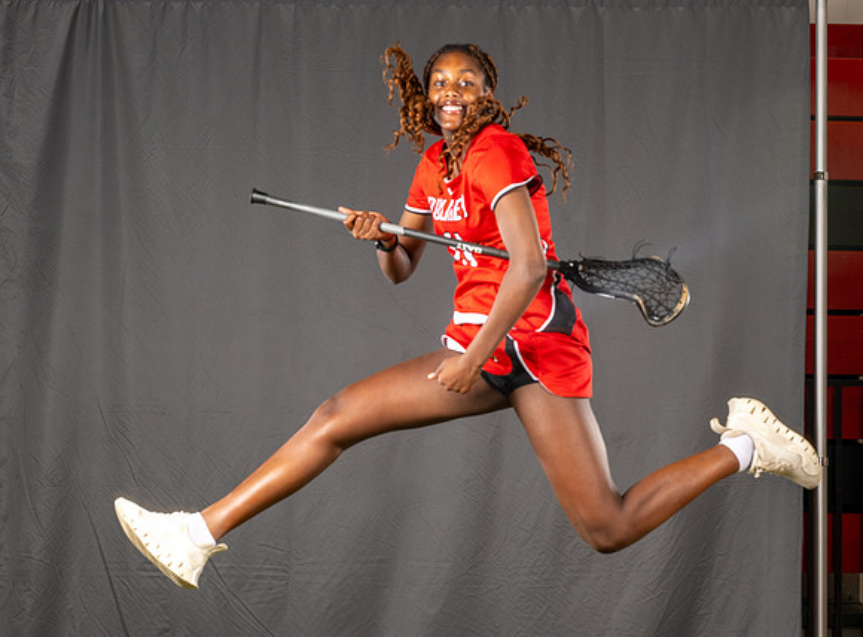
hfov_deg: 21.6
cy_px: 365
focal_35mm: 91
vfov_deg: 16.0
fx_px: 2263
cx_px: 419
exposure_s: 1/125
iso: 160
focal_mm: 70
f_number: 5.6
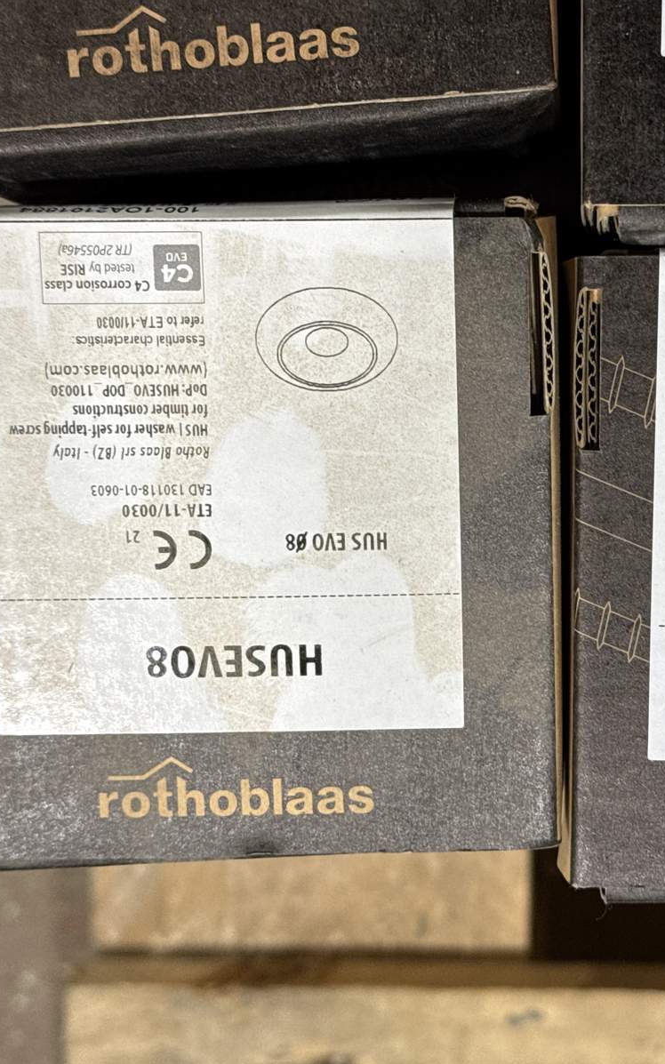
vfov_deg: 30.2
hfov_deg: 18.8
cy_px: 532
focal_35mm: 68
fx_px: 1972
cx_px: 590
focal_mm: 6.76
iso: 100
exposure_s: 1/96
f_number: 1.78
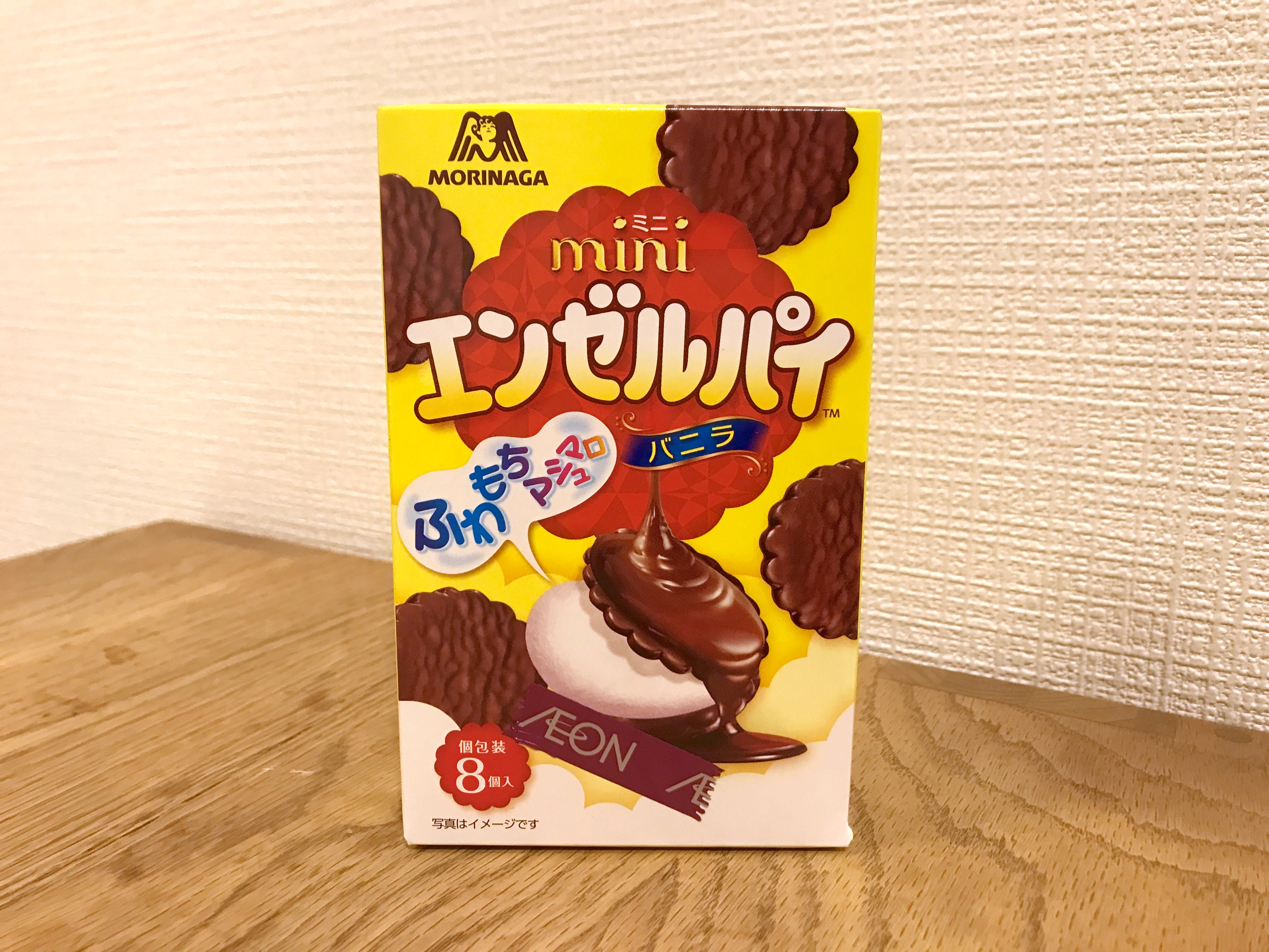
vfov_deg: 49.7
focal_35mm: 28
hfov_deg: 63.4
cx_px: 634
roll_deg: +0.6
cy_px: 476
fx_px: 1026
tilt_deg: -10.3
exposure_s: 1/17
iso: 40
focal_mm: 3.99
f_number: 1.8
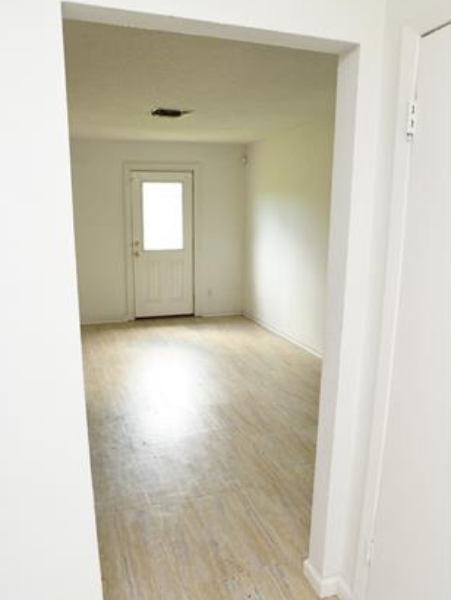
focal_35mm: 27
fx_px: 469
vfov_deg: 65.1
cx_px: 220
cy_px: 332
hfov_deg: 51.4
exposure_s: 1/80
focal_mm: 24
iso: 2000
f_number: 7.1
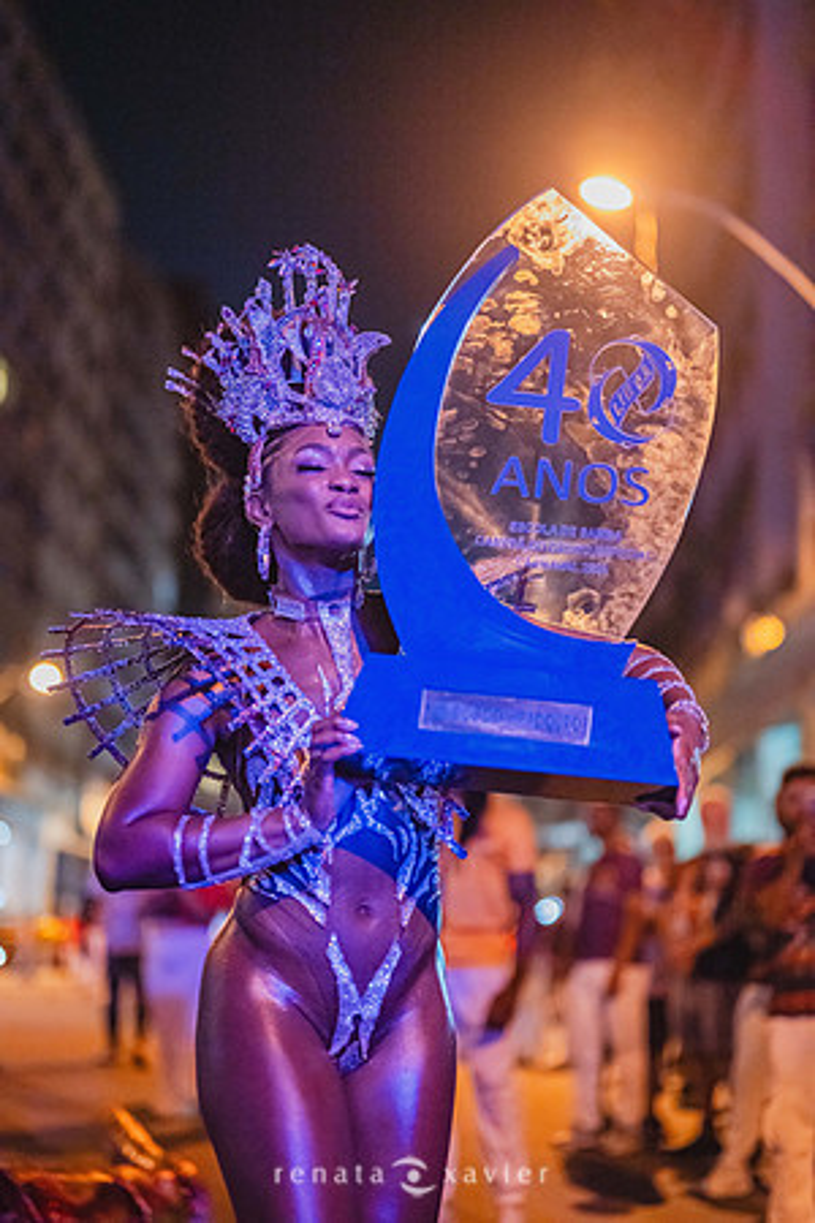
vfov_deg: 39.6
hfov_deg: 27.0
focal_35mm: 50
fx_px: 1698
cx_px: 408
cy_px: 612
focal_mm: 50
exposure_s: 1/250
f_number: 1.2
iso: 6400
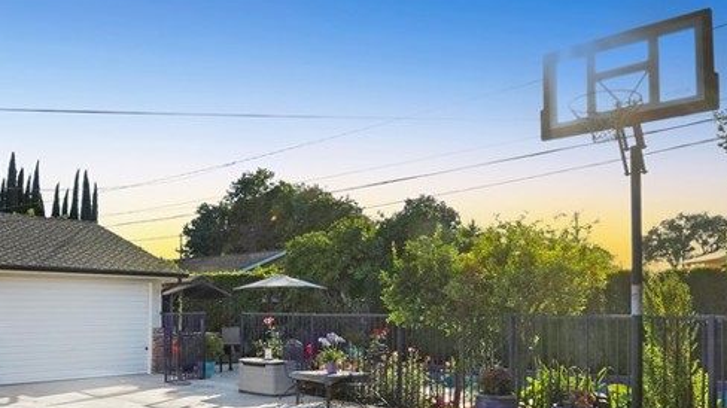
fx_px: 636
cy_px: 290
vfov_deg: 35.0
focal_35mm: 33
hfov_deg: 56.8
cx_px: 191
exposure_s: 1/250
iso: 250
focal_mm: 10
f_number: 11
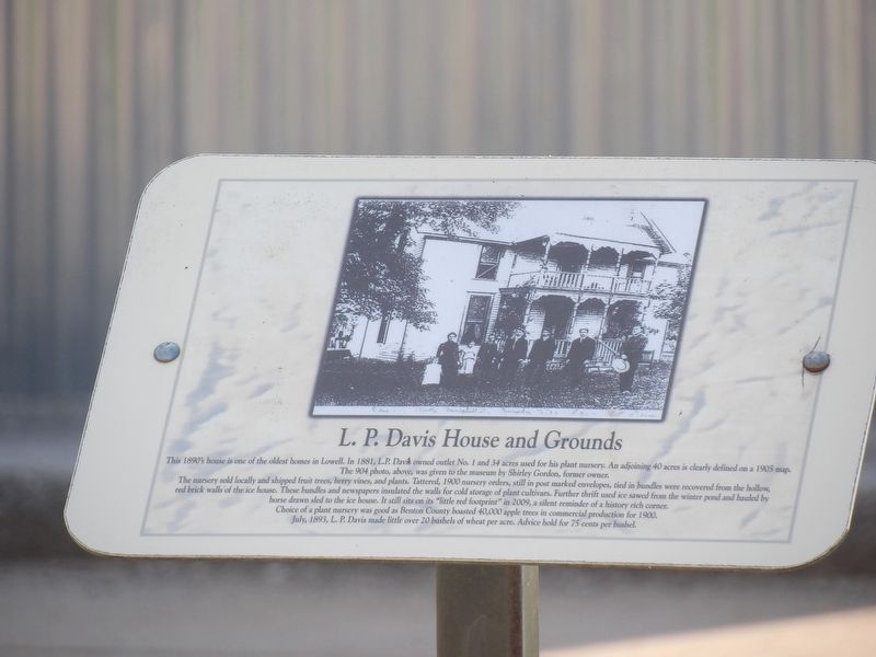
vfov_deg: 2.5
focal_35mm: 604
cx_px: 438
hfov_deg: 3.3
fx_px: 15285
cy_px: 328
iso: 100
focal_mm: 108.3
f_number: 4.2
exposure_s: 1/260
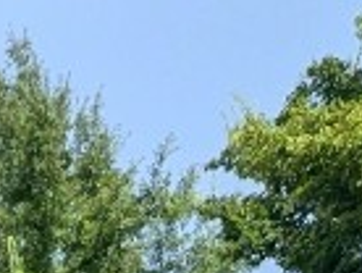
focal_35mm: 96
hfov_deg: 14.9
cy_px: 963
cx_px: -443
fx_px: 1006
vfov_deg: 9.3
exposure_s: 1/1529
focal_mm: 1.95
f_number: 2.2
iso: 44
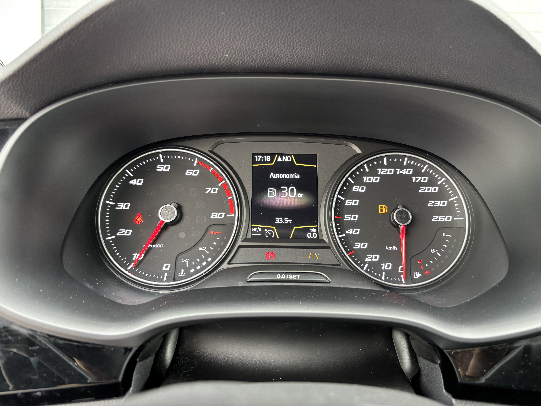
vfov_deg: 53.1
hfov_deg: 67.3
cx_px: 270
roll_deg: -0.7
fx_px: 406
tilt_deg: -5.8
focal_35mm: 26
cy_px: 203
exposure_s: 1/56
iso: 320
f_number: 1.6
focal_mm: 5.96
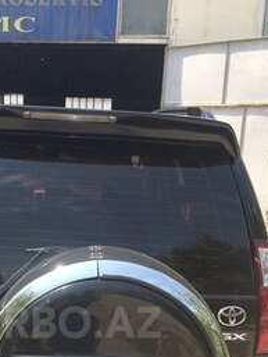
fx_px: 578
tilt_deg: -20.0
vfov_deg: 32.6
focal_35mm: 56
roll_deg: -0.3
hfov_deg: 25.7
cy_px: 322
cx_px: 54
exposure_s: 1/912
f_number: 2.2
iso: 32
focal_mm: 4.15
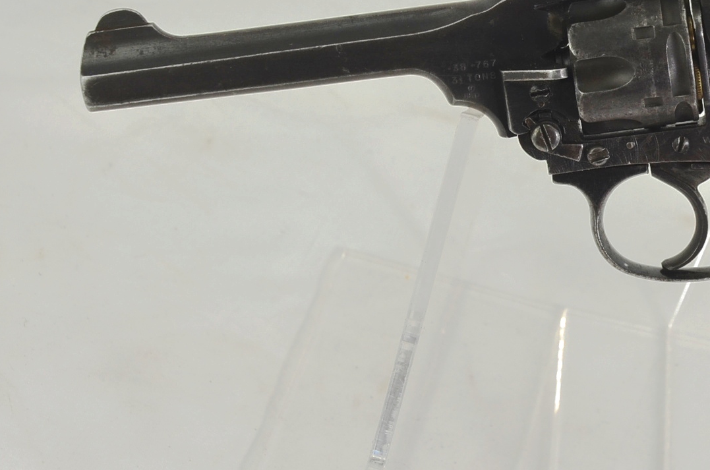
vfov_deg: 11.3
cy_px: 122
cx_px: 636
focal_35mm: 120
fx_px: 2364
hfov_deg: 16.8
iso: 200
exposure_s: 1/160
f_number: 6.3
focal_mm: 35
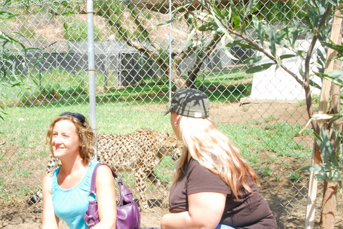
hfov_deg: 44.9
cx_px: 172
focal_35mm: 44
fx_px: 415
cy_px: 114
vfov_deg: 30.9
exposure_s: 1/90
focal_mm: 29
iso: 1600
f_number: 25
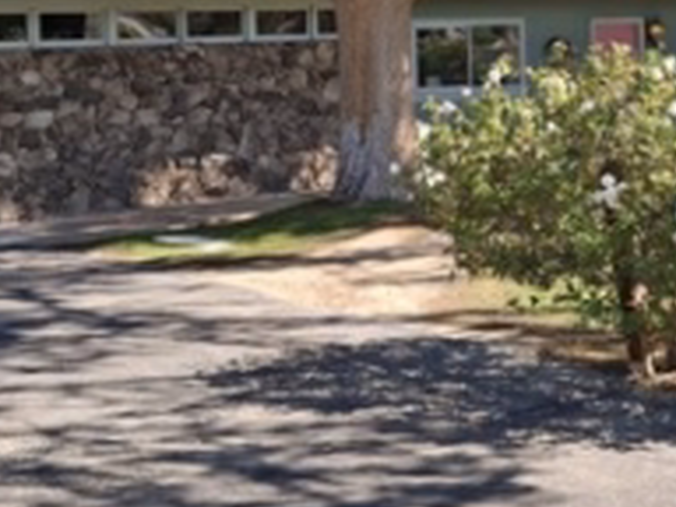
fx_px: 1484
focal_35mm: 76
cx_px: 461
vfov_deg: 19.0
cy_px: 42
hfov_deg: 25.5
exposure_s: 1/1035
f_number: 1.8
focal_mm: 4.69
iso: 32
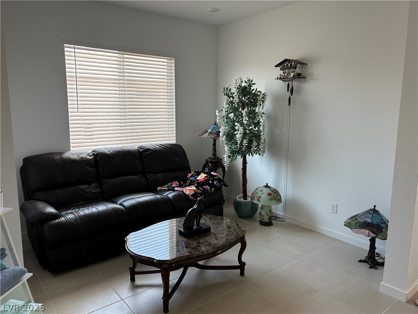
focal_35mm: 26
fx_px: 314
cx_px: 209
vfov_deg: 53.1
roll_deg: -0.3
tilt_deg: -8.8
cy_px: 157
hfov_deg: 67.3
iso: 100
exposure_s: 1/121
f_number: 1.5
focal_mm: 5.7
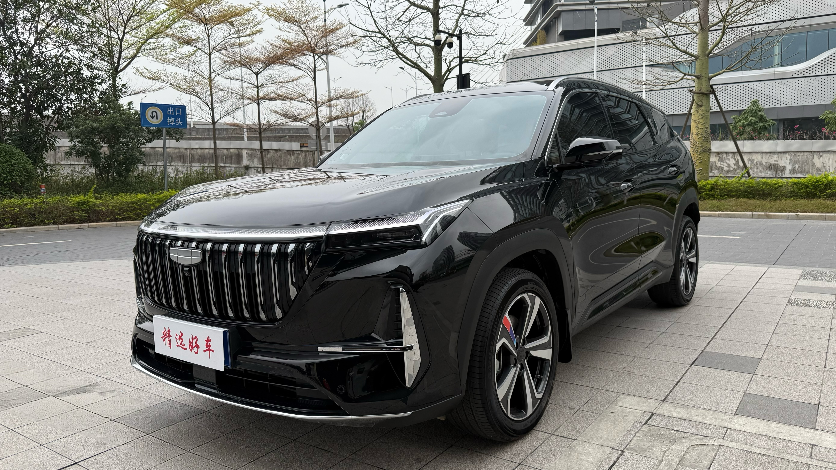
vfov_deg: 42.9
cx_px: 426
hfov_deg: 69.9
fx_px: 599
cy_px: 230
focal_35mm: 27
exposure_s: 1/1005
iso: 100
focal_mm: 6.76
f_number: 1.78
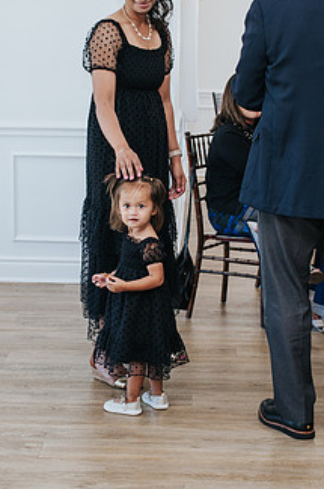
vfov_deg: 24.5
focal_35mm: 83
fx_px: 1124
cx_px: 129
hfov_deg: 16.4
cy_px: 256
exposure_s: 1/200
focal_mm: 35
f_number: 3.2
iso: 800
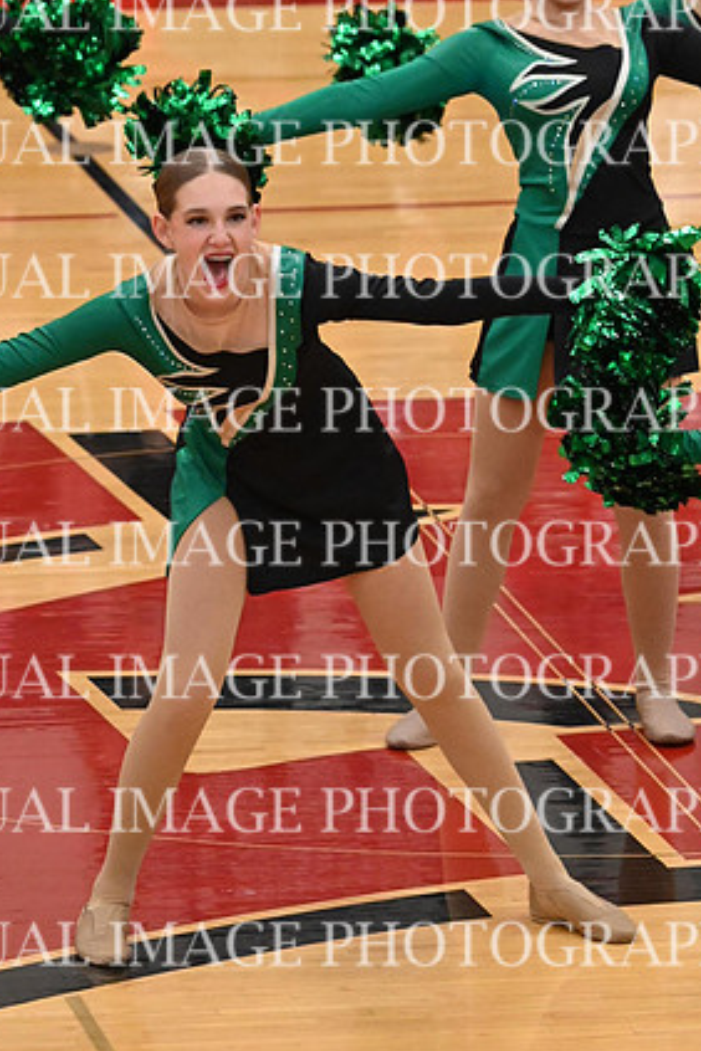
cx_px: 305
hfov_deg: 4.2
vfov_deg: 6.3
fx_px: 9609
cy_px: 343
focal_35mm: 329
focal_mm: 160
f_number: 4
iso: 8000
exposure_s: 1/400
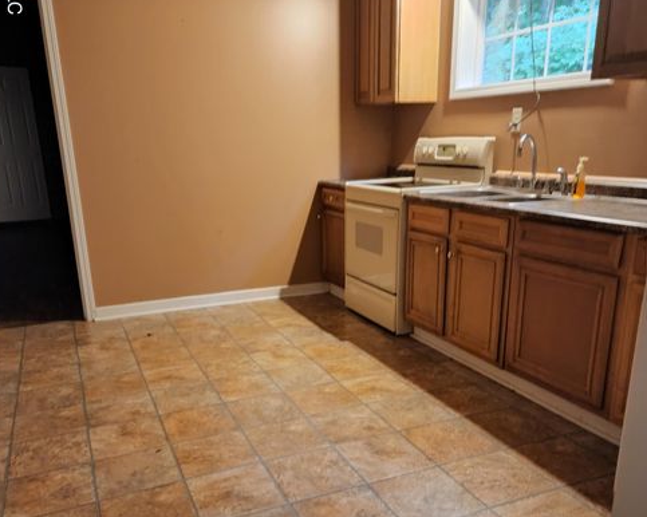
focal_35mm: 31
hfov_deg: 57.2
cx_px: 319
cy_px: 323
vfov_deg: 46.7
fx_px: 593
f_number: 1.8
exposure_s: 1/24
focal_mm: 6.4
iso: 1250
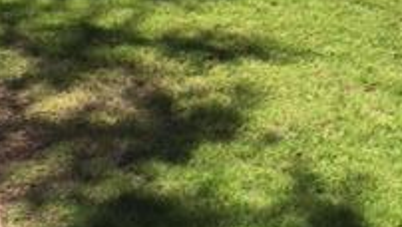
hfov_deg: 20.4
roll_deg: -0.8
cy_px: -82
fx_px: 1067
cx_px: 440
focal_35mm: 100
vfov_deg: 11.8
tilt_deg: -11.0
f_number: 2.2
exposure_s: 1/1199
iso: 32
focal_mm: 4.15
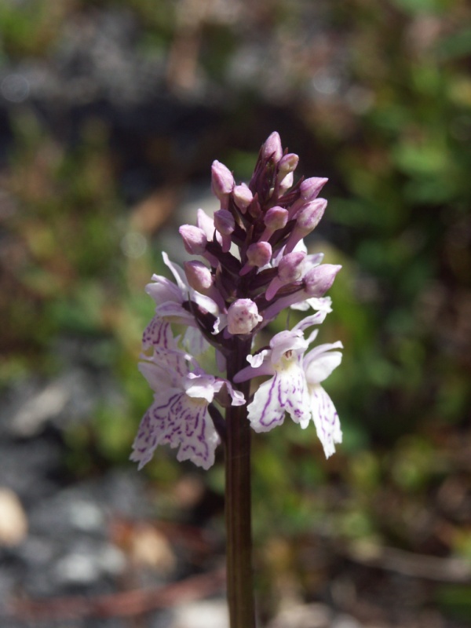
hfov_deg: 8.7
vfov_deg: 11.6
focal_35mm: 171
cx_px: 236
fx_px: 3102
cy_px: 314
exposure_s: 1/640
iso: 100
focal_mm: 43.52
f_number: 7.1
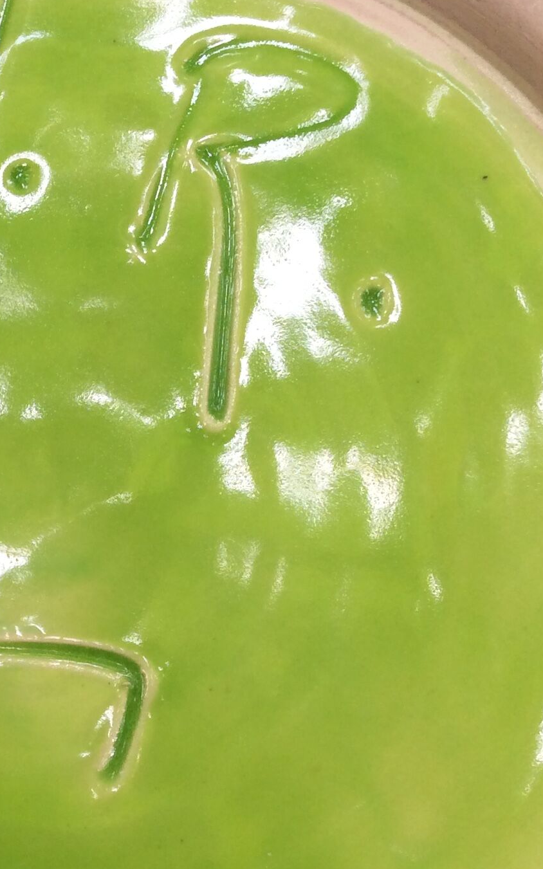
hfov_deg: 19.6
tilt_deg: -79.7
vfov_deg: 31.3
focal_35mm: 65
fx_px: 1540
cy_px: 568
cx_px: 41
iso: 32
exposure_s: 1/103
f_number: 2.4
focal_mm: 3.3
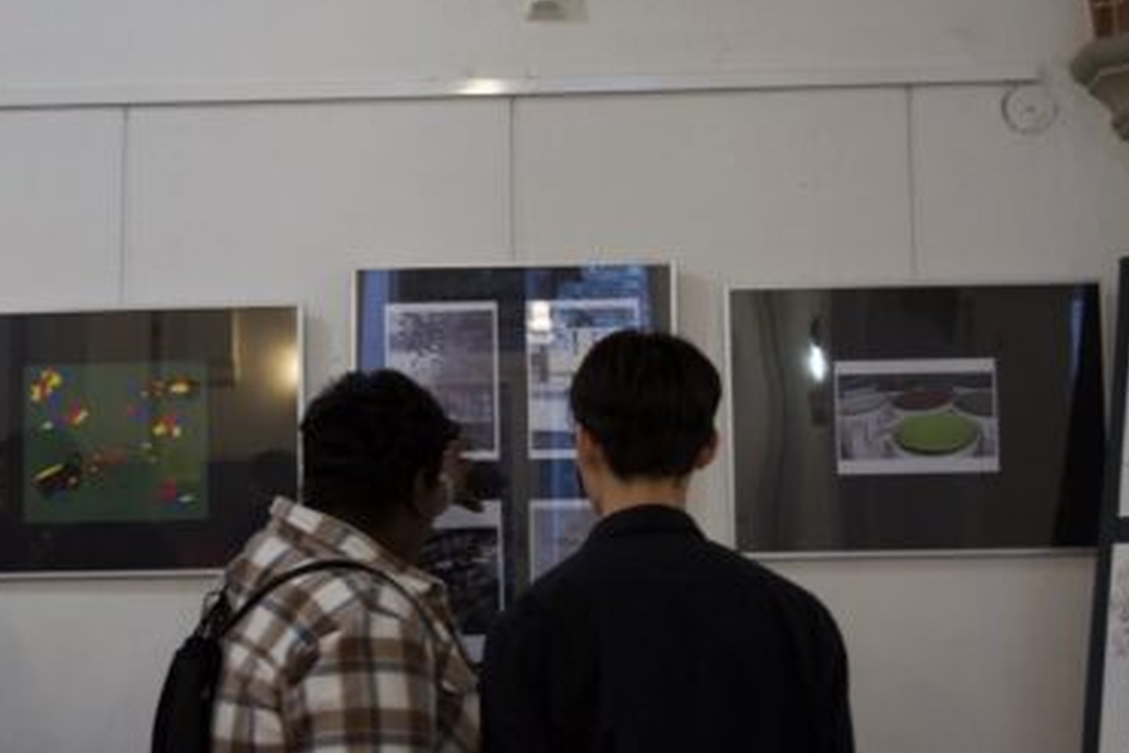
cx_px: 510
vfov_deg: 22.3
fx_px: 1913
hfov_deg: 32.9
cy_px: 380
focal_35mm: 61
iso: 1600
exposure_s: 1/40
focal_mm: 28
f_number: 4.2
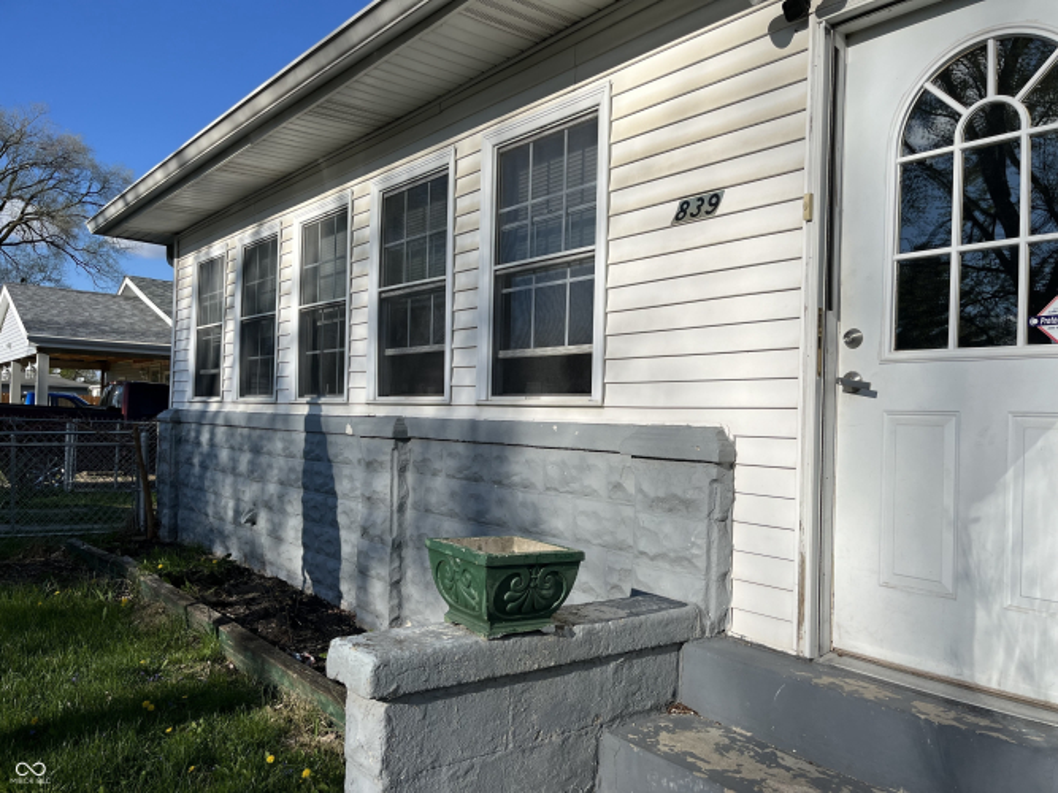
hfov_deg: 67.3
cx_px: 529
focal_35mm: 26
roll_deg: -2.0
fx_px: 795
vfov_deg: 53.0
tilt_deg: -0.3
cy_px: 396
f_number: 1.6
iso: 50
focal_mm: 5.1
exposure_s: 1/5076
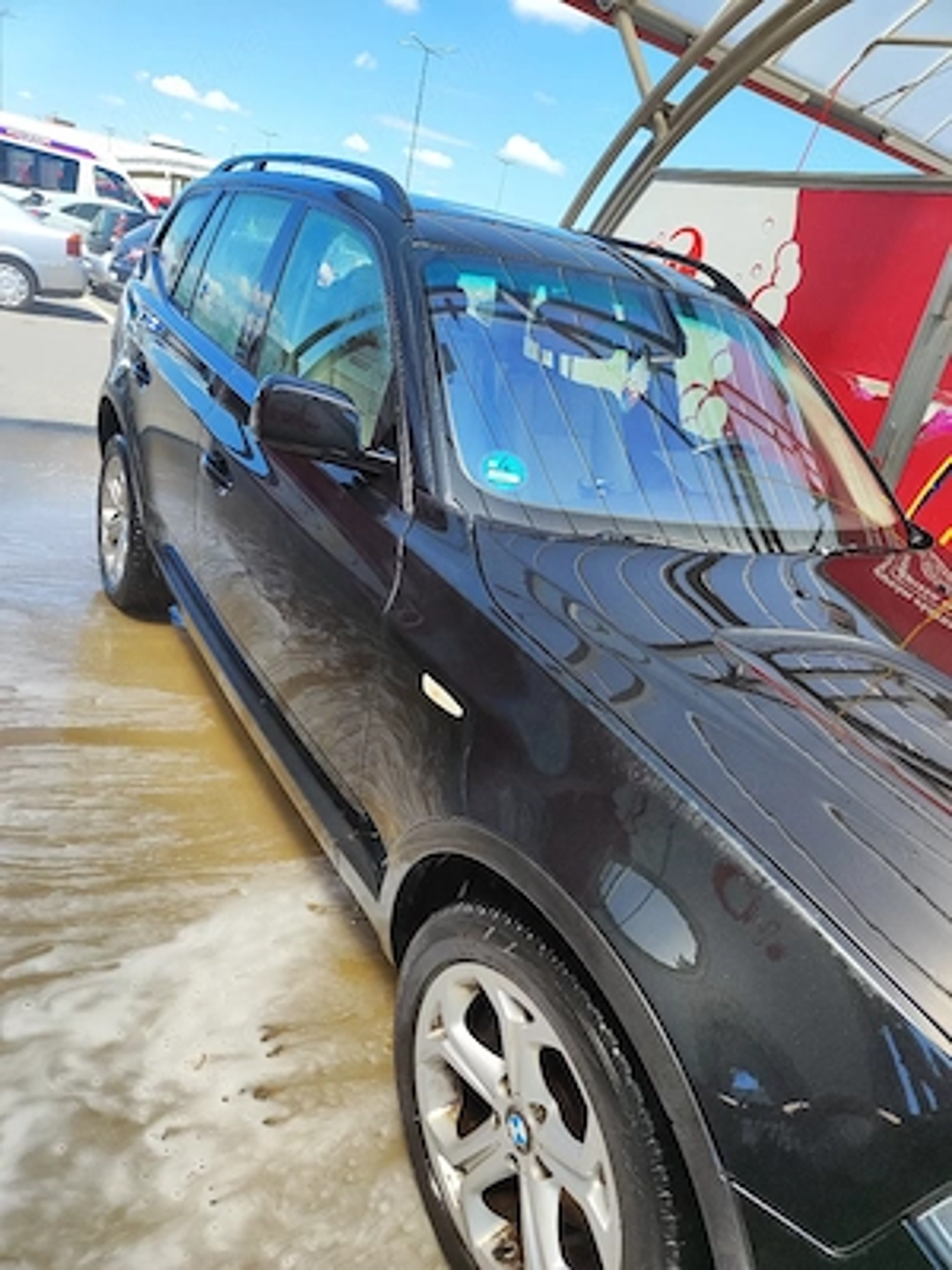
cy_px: 635
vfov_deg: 73.9
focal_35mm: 23
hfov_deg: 58.9
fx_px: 843
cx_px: 476
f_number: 1.88
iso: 50
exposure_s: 1/370
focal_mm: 5.59
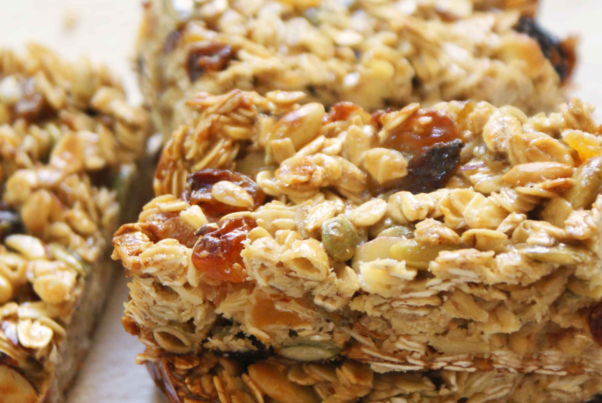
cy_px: 266
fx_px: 2646
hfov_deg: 13.0
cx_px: 278
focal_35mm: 158
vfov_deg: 8.7
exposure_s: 1/25
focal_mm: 70
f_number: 5.6
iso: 400
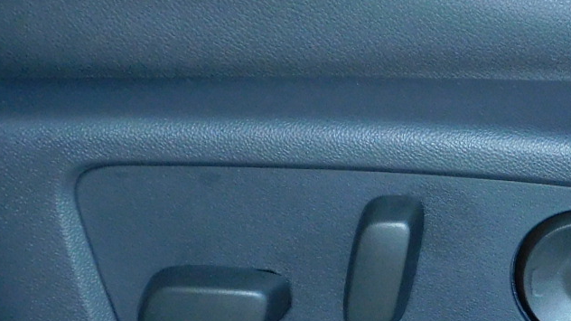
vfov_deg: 12.7
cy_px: 344
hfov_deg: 21.9
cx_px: 566
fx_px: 1423
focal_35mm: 94
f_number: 3.3
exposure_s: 1/30
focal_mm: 4.3
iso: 200
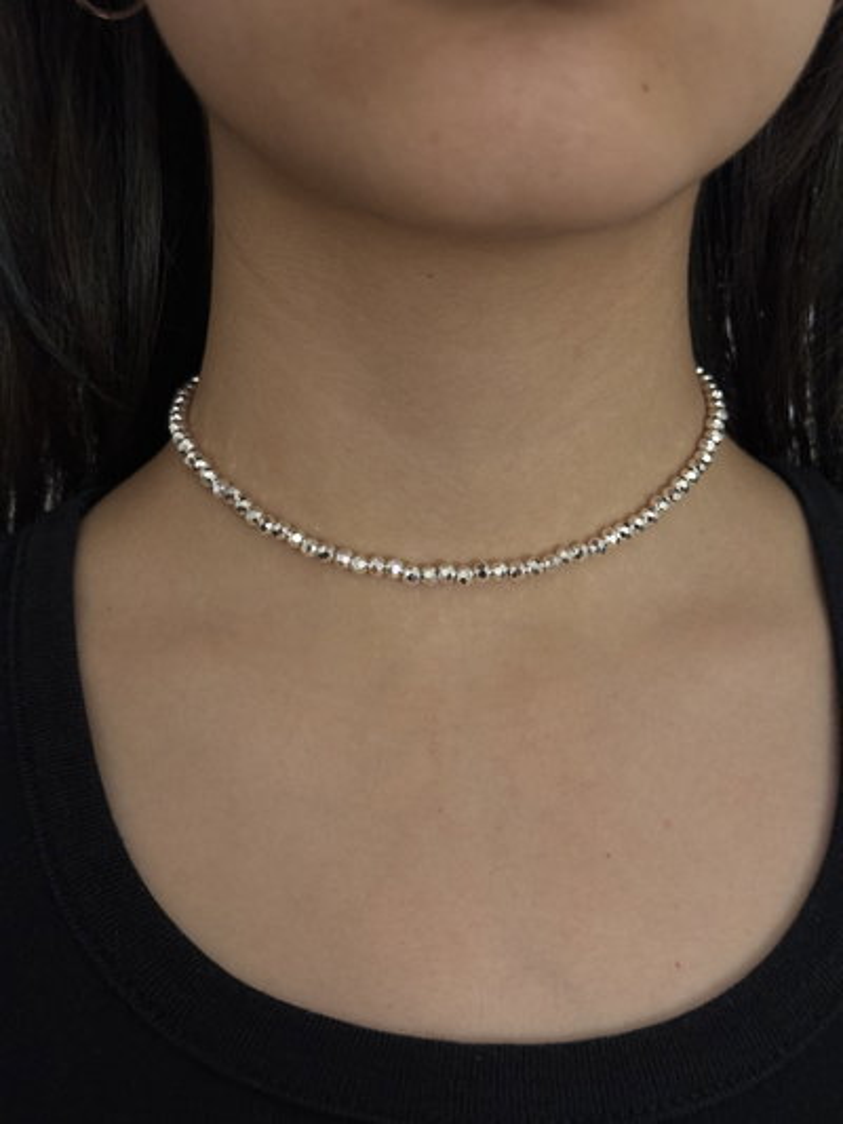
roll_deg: -0.9
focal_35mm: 48
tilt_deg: -5.9
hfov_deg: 30.3
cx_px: 422
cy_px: 562
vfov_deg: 39.6
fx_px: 1558
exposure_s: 1/33
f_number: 1.78
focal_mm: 6.76
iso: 320
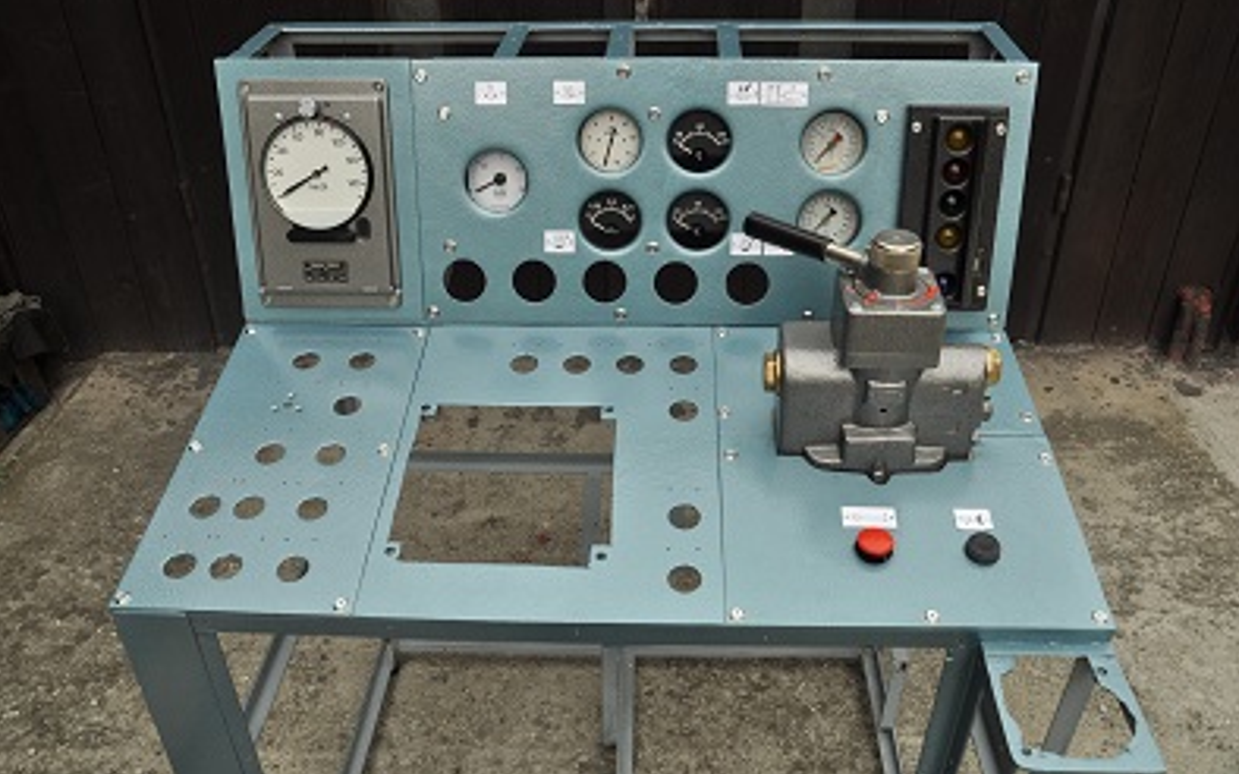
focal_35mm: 31
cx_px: 613
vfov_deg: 40.6
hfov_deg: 61.2
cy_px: 395
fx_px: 1046
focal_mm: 20
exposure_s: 1/160
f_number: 7.1
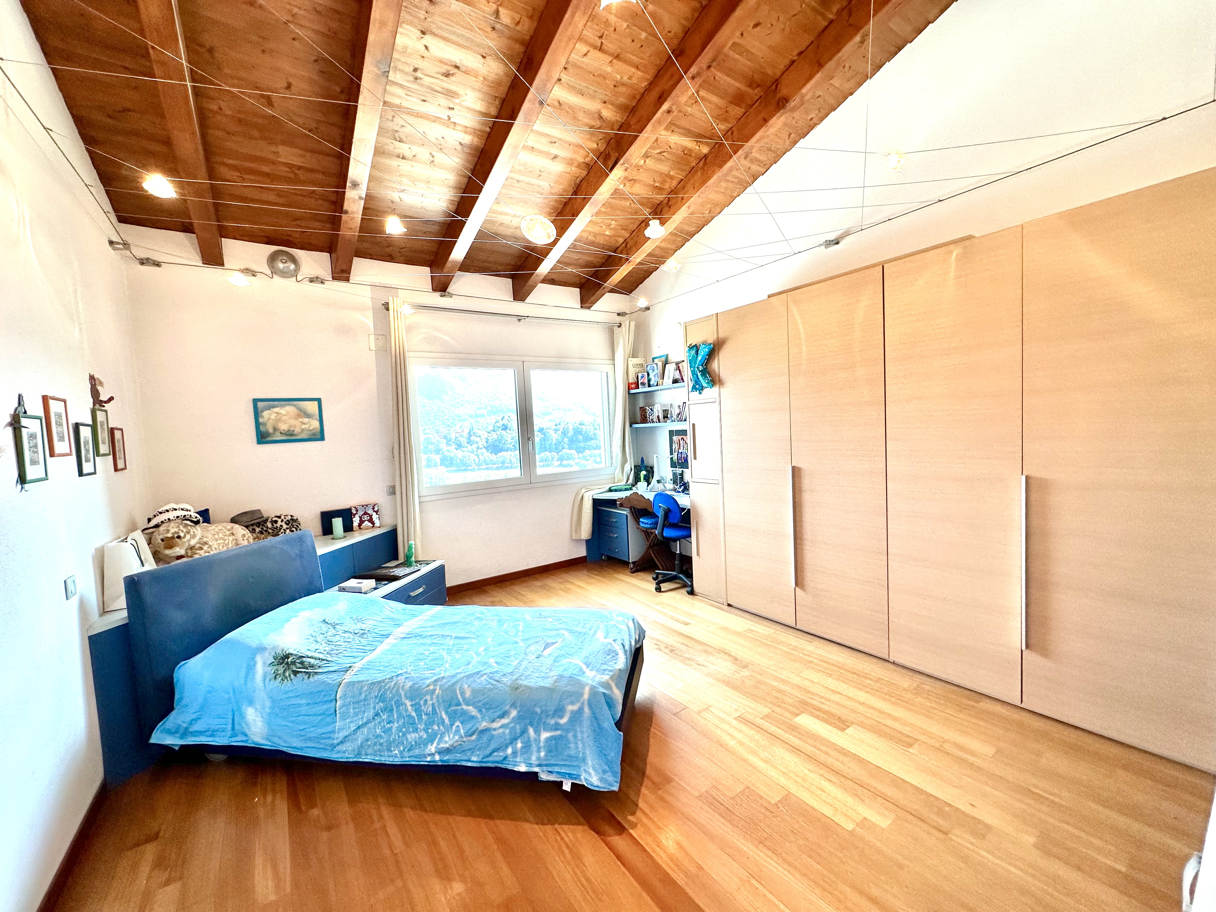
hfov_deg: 102.1
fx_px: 492
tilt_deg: -3.3
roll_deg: +3.6
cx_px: 608
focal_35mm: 14
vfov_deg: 85.7
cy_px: 456
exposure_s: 1/100
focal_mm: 2.22
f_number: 2.2
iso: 100
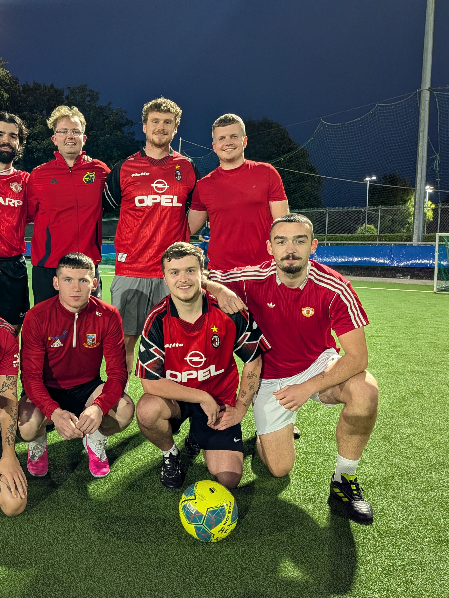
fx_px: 571
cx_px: 103
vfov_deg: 55.4
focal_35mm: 33
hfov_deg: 41.5
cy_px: 298
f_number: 1.7
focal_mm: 4.53
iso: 36
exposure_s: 1/33.3
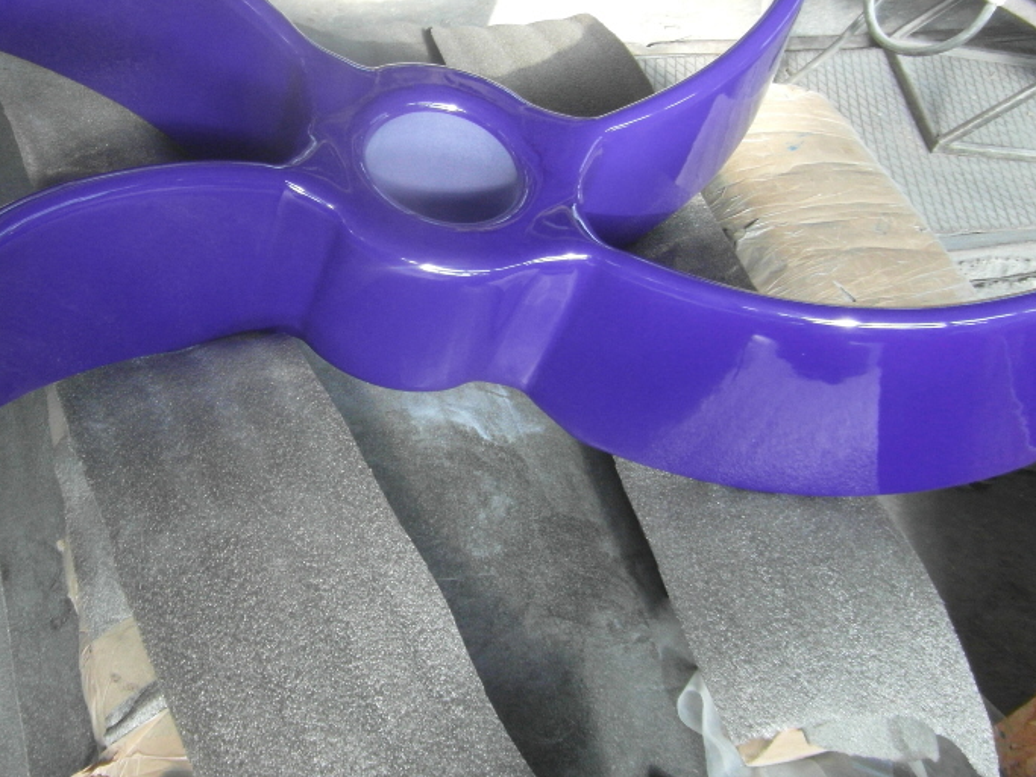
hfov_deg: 50.6
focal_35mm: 36
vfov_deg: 39.5
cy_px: 314
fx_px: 1077
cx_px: 363
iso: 200
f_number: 3.2
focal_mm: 4
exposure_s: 1/30
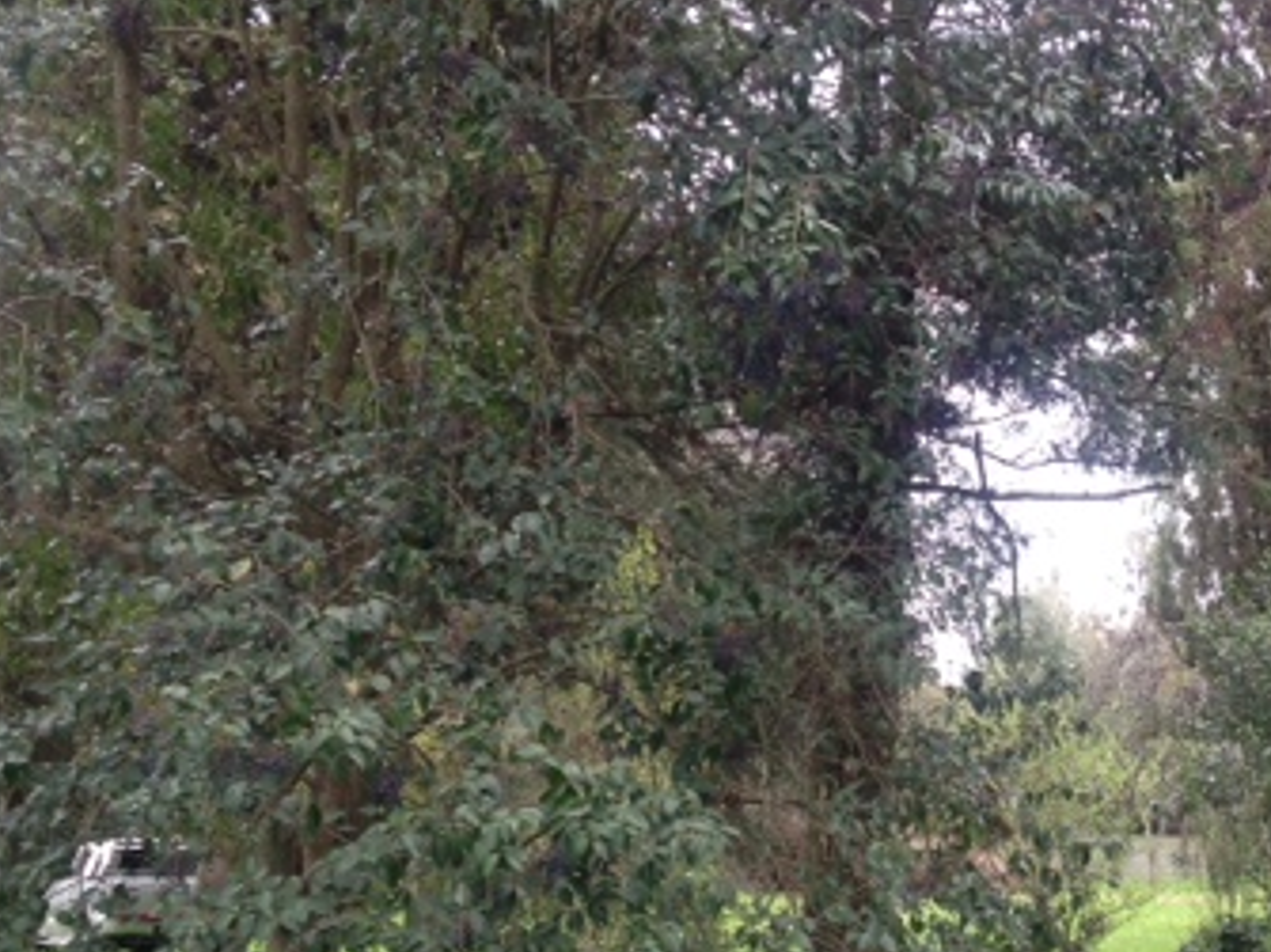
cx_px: 1040
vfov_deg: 23.3
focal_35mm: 63
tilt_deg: +10.7
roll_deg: -0.6
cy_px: 512
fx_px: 2312
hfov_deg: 29.9
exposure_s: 1/120
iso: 64
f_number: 2.4
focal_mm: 4.12
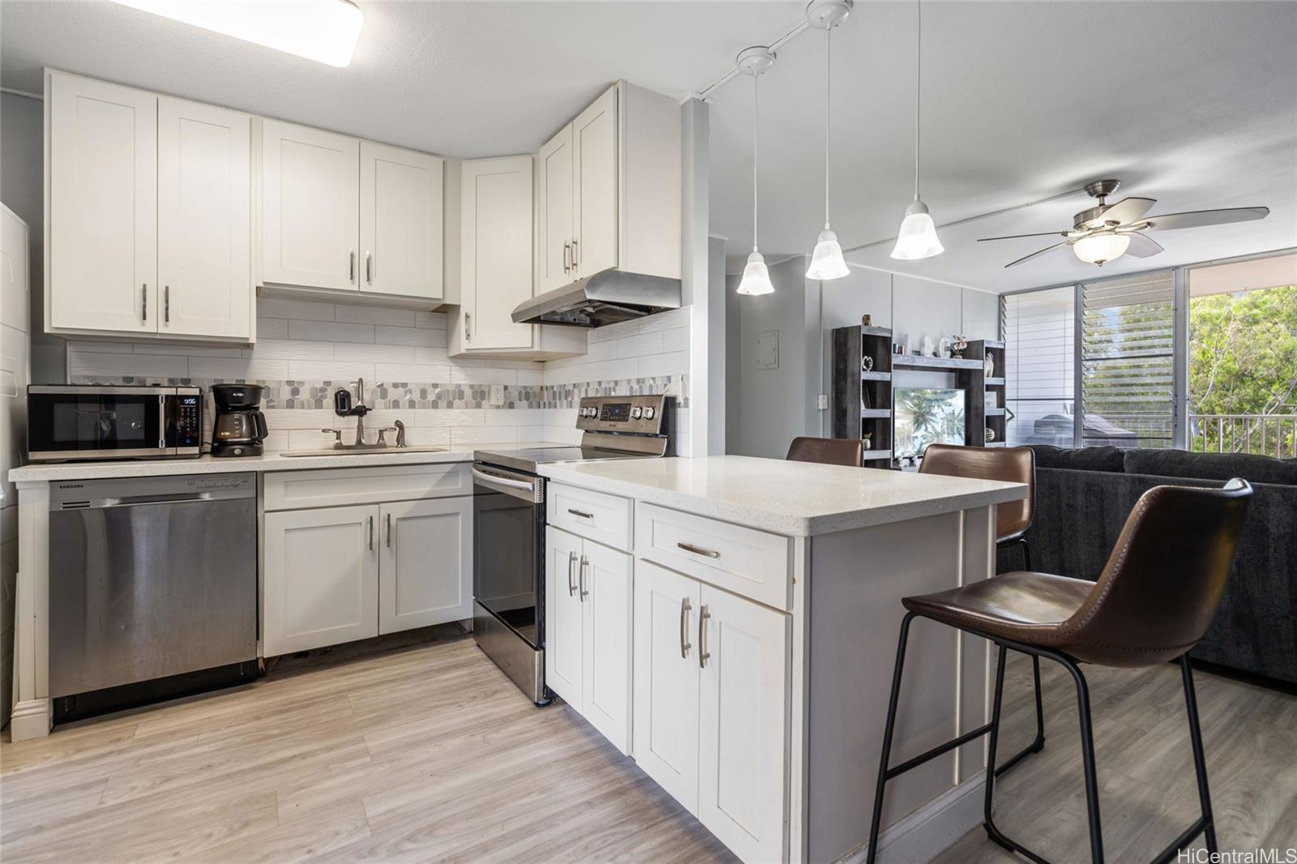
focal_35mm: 16
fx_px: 576
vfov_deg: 73.7
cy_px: 432
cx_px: 648
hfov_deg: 96.7
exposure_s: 1/8
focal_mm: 16
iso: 250
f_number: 8
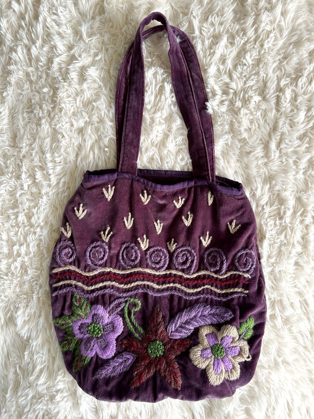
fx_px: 290
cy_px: 210
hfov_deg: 56.8
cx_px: 157
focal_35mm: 24
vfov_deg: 71.6
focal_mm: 6.86
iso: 80
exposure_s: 1/121
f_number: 1.78
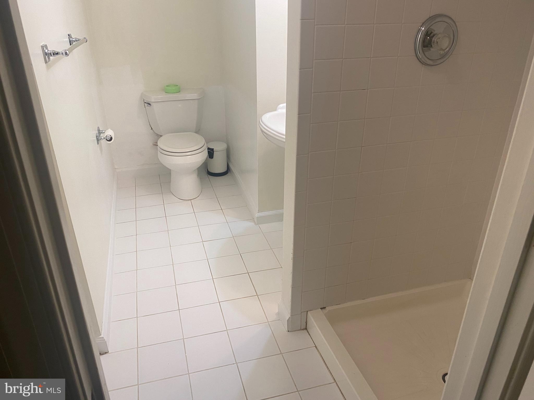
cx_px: 267
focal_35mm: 26
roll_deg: +0.9
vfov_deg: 53.1
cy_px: 200
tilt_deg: -26.1
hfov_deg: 67.3
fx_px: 401
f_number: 1.8
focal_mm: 4.25
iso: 80
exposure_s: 1/60
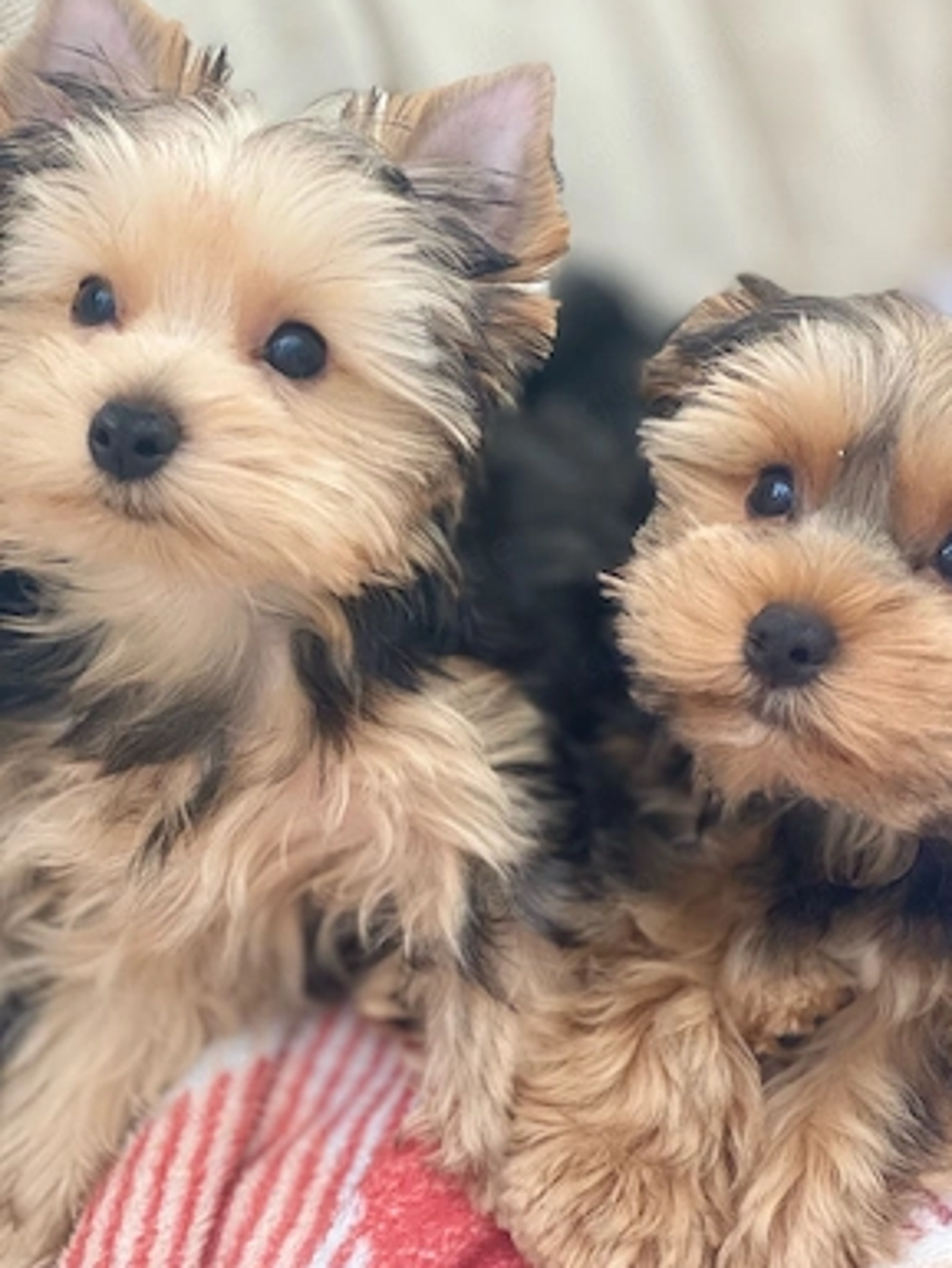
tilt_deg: -40.9
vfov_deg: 35.5
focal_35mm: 54
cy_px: 642
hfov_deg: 27.0
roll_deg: -6.7
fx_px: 1979
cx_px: 491
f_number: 2
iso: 250
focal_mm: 6
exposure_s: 1/98
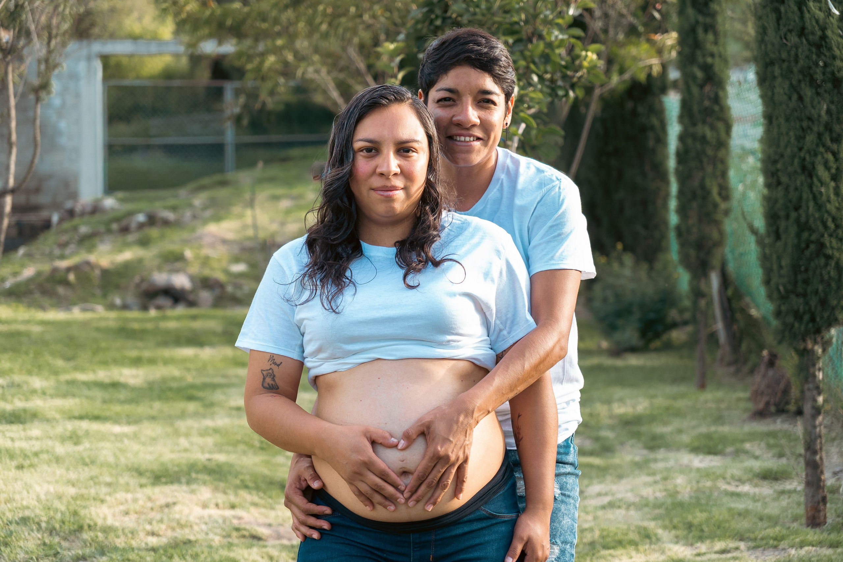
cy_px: 281
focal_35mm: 75
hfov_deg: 27.0
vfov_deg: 18.2
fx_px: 1756
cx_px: 422
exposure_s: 1/400
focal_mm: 50
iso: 250
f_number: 2.8
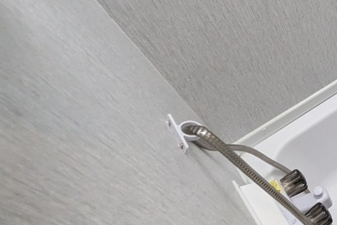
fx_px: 412
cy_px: 72
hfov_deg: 34.1
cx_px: 421
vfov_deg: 30.2
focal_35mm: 44
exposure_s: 1/447
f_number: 2.2
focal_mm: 2.35
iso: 542
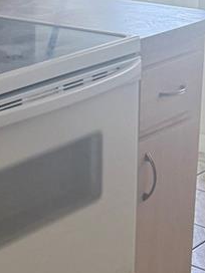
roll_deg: +0.6
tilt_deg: -8.7
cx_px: -164
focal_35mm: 106
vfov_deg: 18.1
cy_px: 6
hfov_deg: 12.7
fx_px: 837
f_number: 1.78
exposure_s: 1/90
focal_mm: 6.76
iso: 200
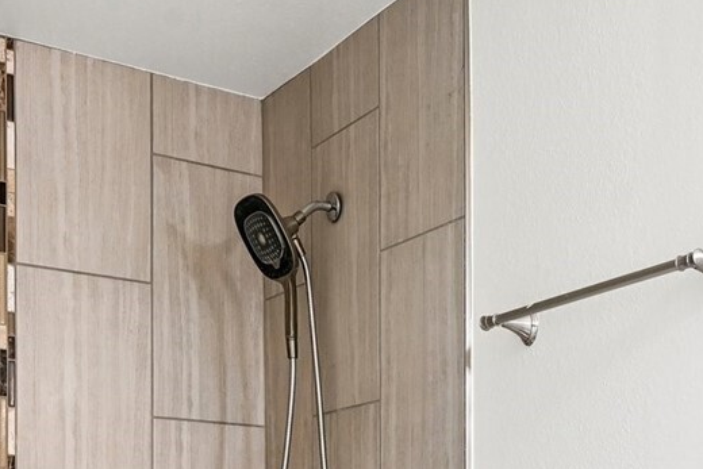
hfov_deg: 32.2
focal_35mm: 62
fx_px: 1211
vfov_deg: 20.4
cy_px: 579
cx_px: 448
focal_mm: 19
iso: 400
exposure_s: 1/15
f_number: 8
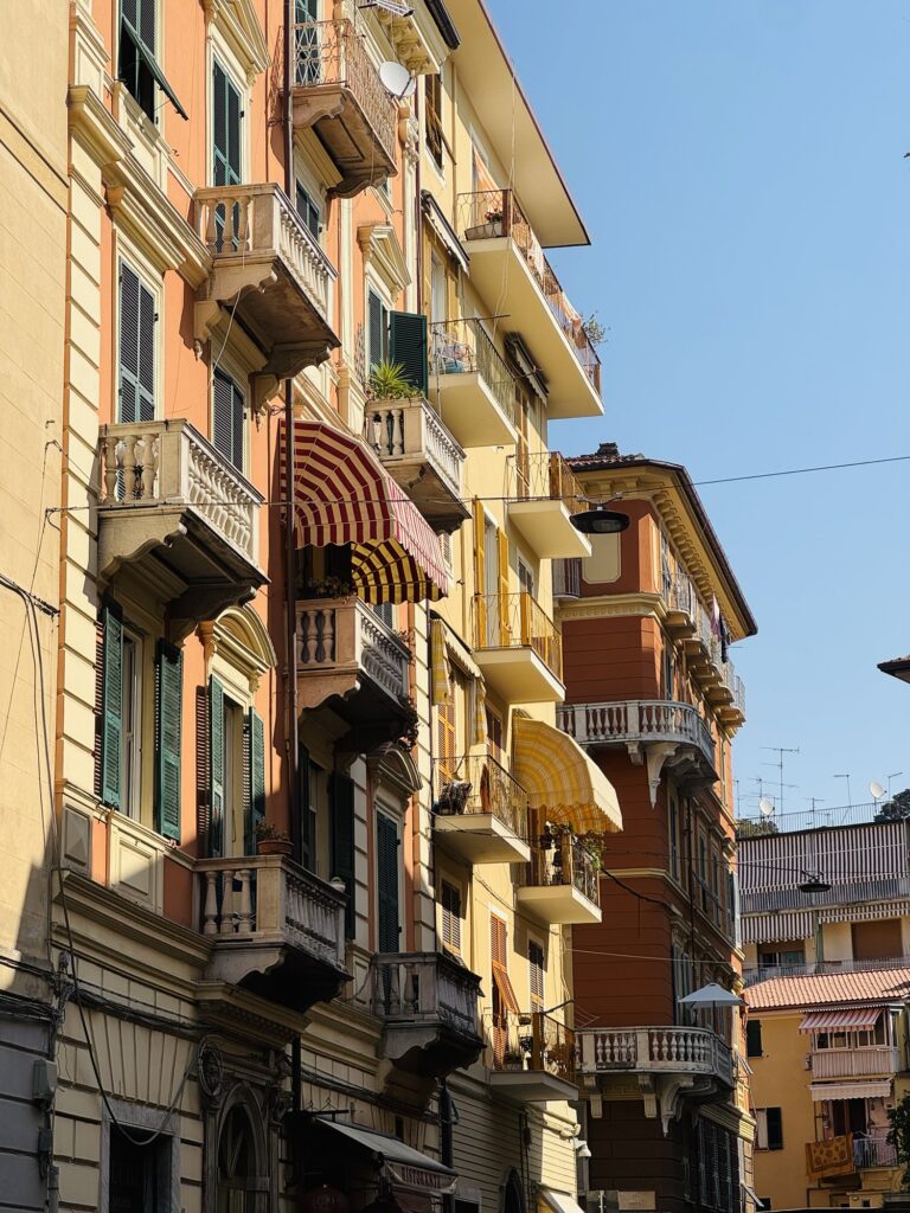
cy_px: 606
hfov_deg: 19.1
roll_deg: +1.6
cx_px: 455
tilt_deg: +14.8
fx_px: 2699
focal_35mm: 77
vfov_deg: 25.3
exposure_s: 1/1024
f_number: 2.8
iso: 25
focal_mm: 9
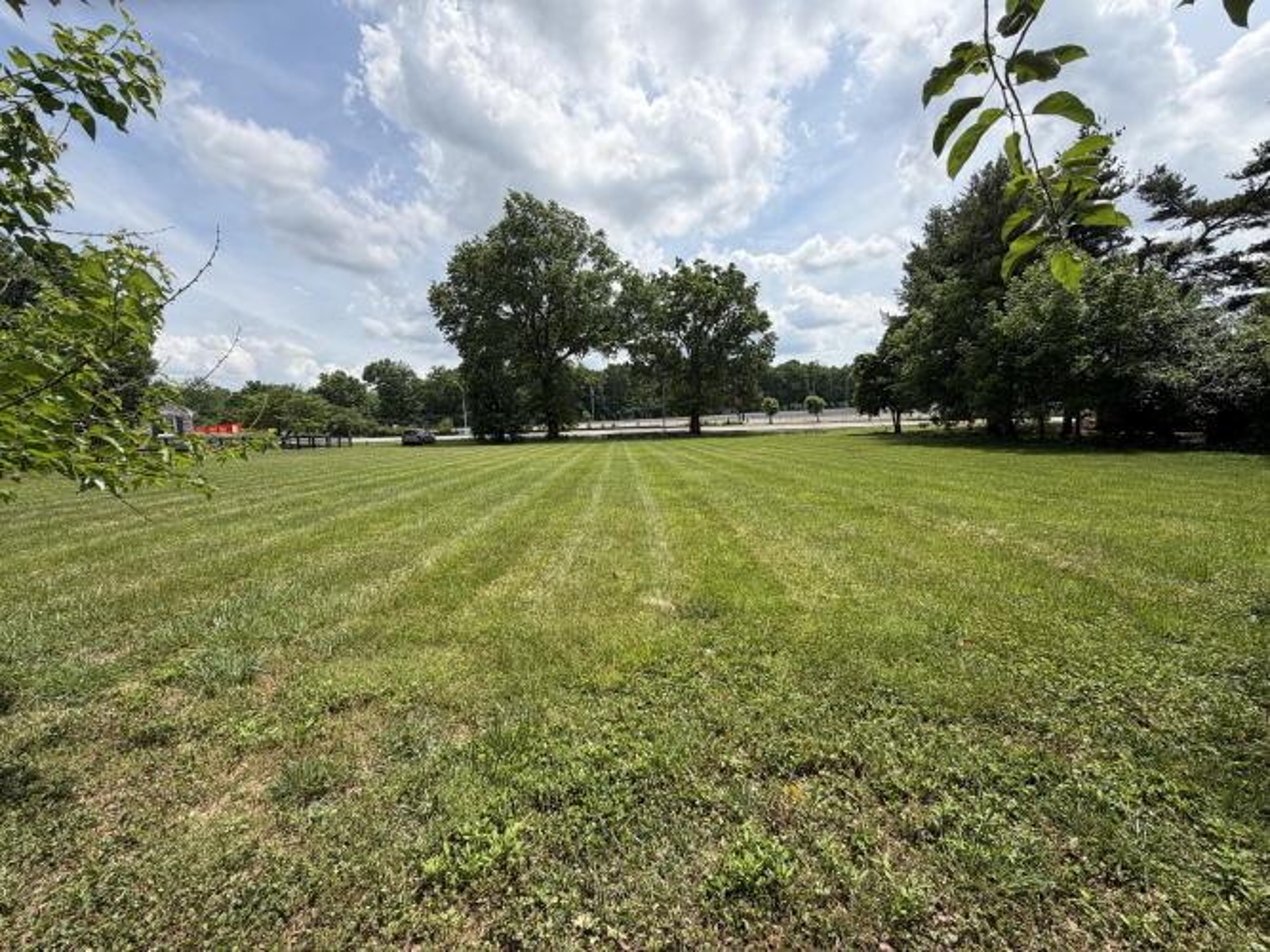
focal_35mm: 14
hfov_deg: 102.1
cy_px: 476
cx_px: 635
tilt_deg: -3.8
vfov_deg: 85.7
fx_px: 514
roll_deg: +2.6
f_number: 2.2
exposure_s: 1/1050
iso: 20
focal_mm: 2.22
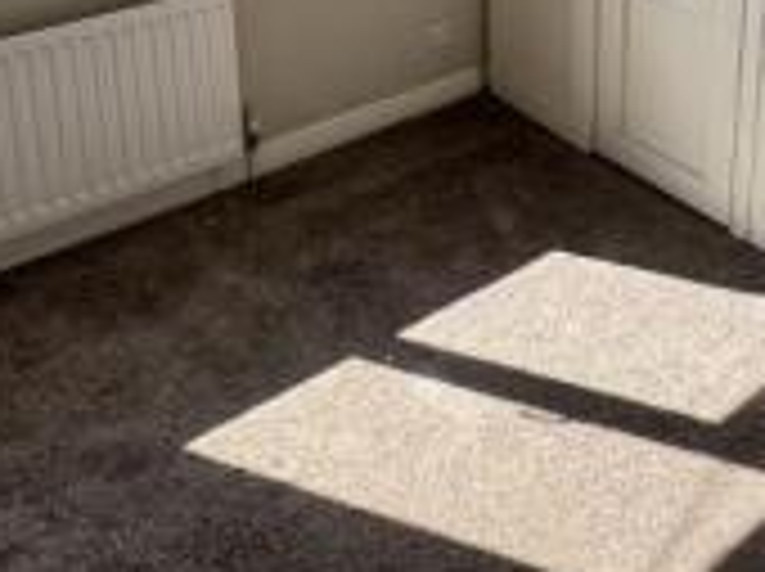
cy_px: -119
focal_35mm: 48
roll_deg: -0.2
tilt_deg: -14.3
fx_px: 1059
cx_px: 565
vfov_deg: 26.7
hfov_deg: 38.8
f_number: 2.2
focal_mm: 2.22
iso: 40
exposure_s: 1/283
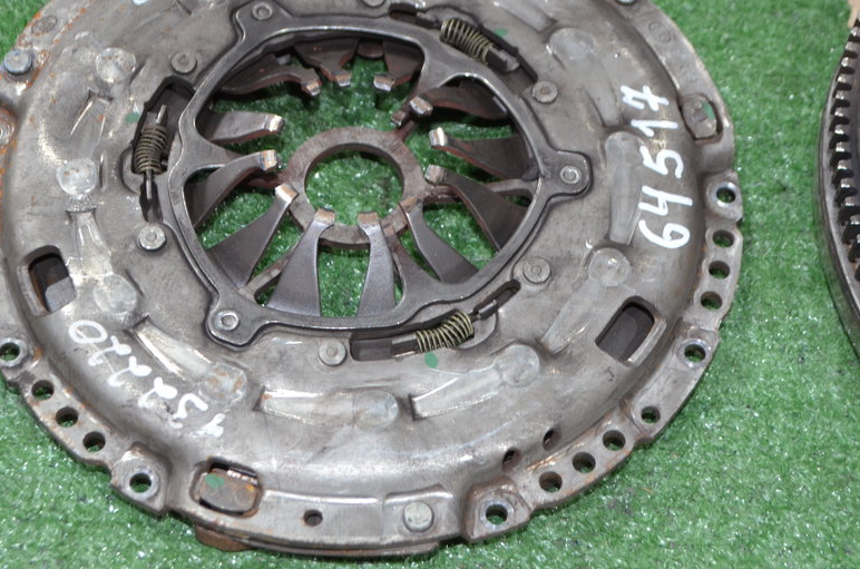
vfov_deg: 19.4
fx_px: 1660
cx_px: 384
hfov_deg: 29.0
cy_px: 243
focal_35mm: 70
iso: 1250
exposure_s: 1/60
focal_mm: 35
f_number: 5
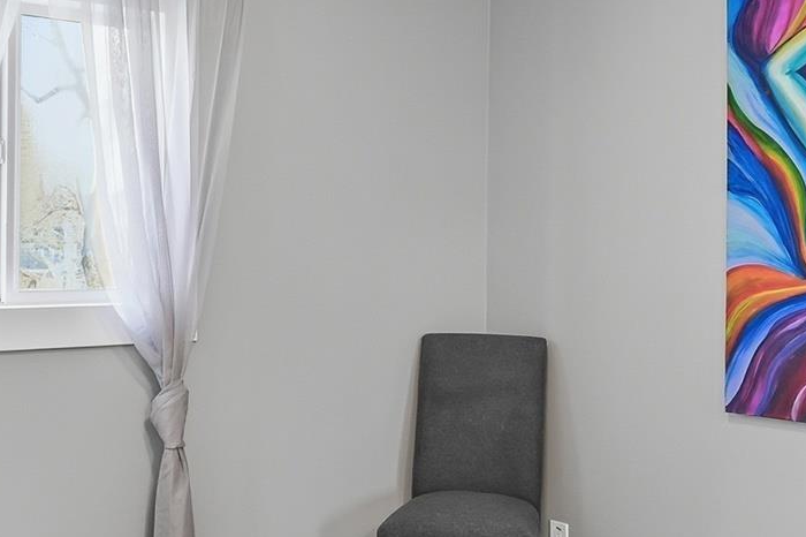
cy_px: 237
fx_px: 1159
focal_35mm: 52
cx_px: 355
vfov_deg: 26.1
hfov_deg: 38.3
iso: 100
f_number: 8
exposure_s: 1/8
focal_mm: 14.5
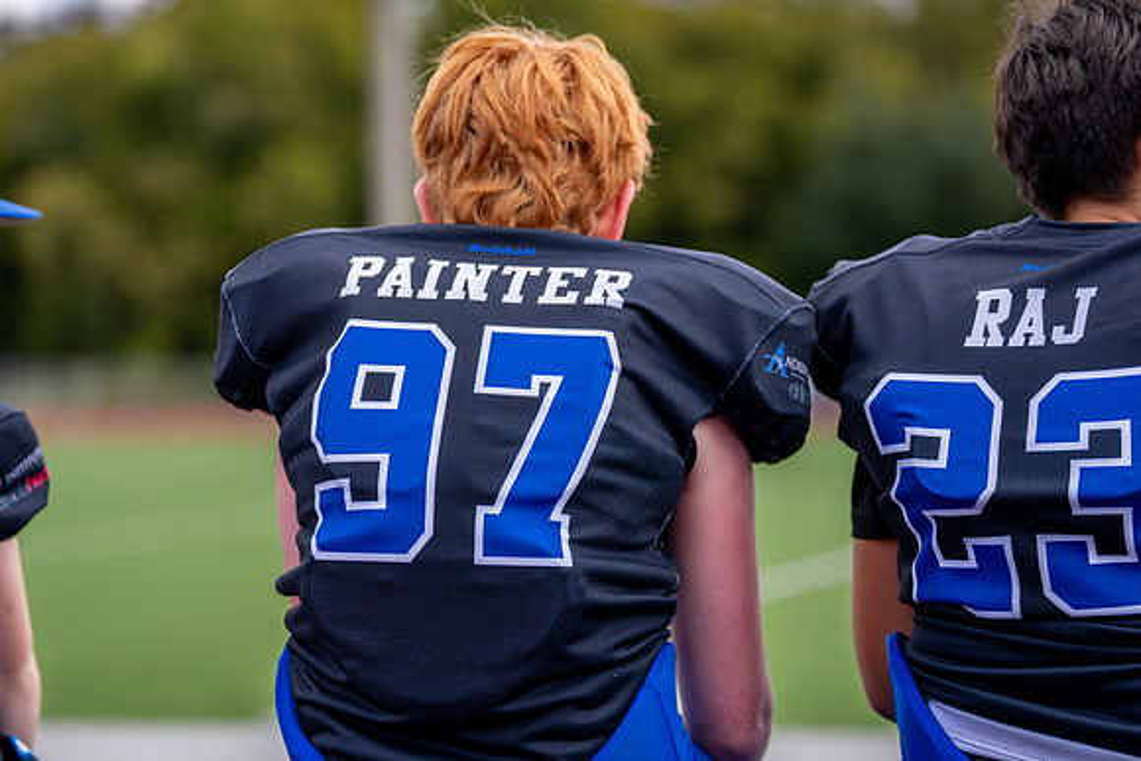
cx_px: 518
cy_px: 342
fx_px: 3844
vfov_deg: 11.3
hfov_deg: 16.9
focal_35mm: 121
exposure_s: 1/2500
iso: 250
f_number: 2.8
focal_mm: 109
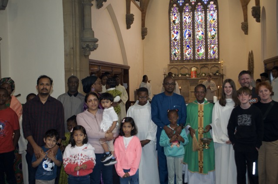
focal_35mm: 42
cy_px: 92
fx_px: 324
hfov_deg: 46.5
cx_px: 139
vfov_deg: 31.8
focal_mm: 28
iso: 800
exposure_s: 1/60
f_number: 4.5
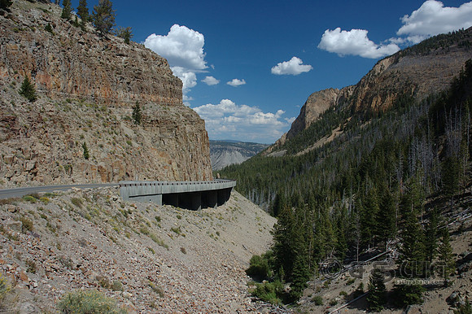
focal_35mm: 27
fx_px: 354
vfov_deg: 47.9
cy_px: 157
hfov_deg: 67.4
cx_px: 236
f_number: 8
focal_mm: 18
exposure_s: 1/250
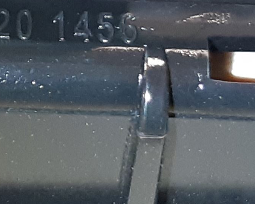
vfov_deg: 19.7
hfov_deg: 22.4
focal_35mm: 77
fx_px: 581
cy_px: 44
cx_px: -65
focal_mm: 3.93
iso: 250
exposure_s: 1/50
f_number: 1.7
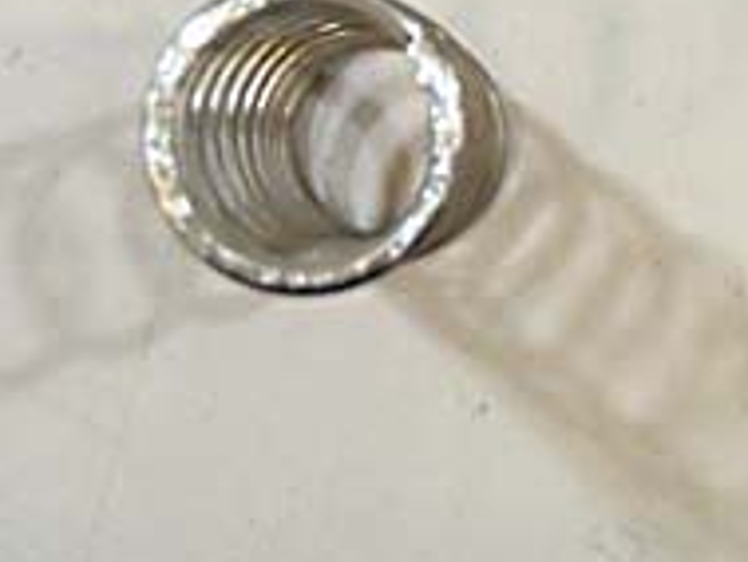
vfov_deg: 7.2
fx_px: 4389
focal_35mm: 203
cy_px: -178
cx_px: 439
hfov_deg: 9.7
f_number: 5.3
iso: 400
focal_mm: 10.73
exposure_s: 1/15
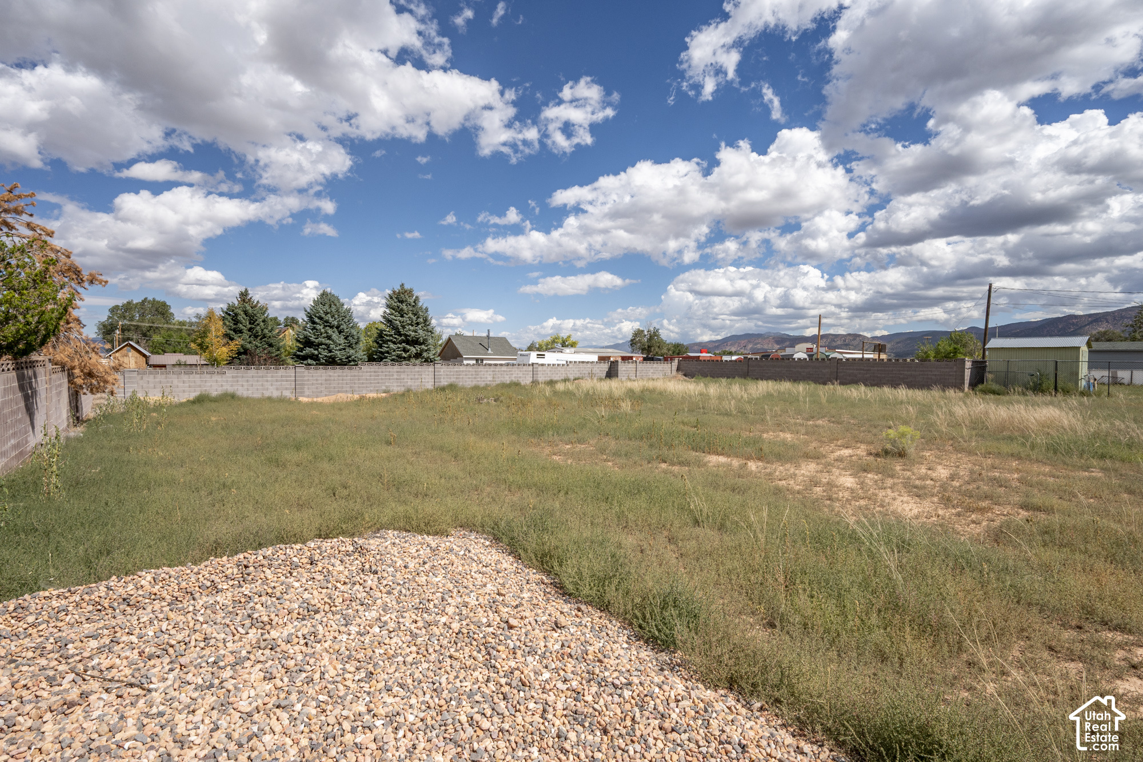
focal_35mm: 17
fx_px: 540
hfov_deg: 93.3
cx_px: 572
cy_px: 381
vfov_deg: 70.4
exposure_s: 1/500
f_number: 14
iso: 320
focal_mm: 17
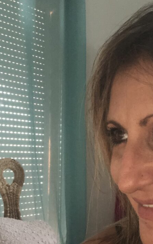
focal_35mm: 49
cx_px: 110
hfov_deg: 26.1
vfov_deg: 40.9
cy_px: 142
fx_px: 327
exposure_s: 1/17
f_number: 2.2
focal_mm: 2.87
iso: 400
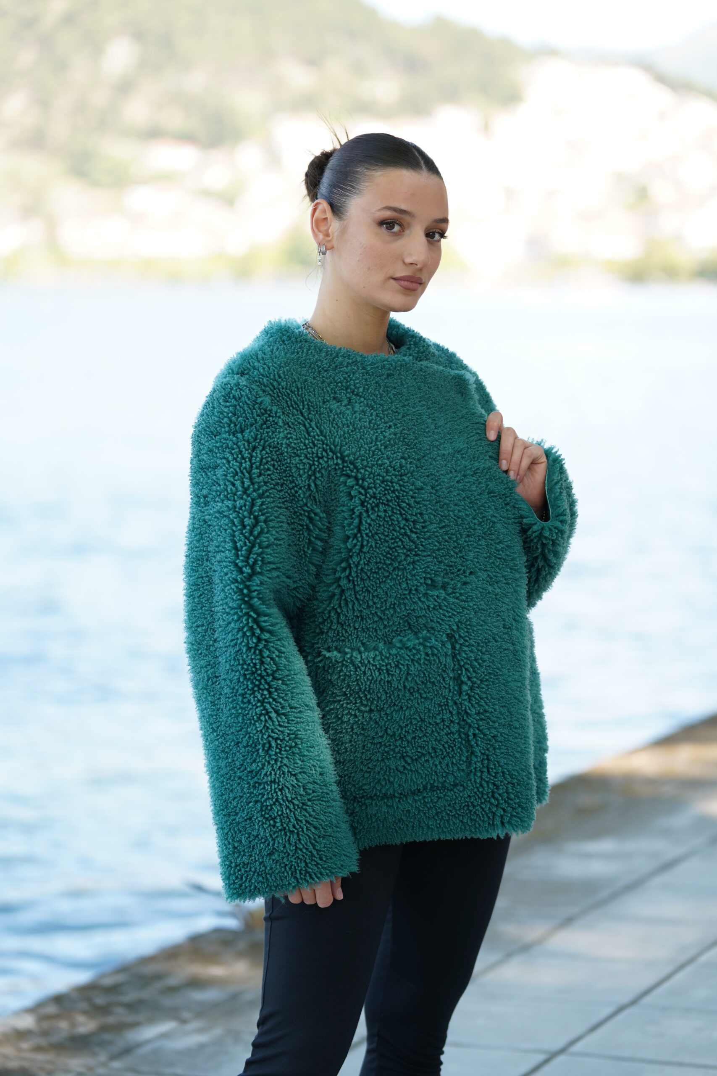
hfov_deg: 14.9
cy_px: 538
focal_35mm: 92
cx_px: 358
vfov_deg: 22.1
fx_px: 2748
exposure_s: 1/250
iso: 160
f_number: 2.8
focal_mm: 92
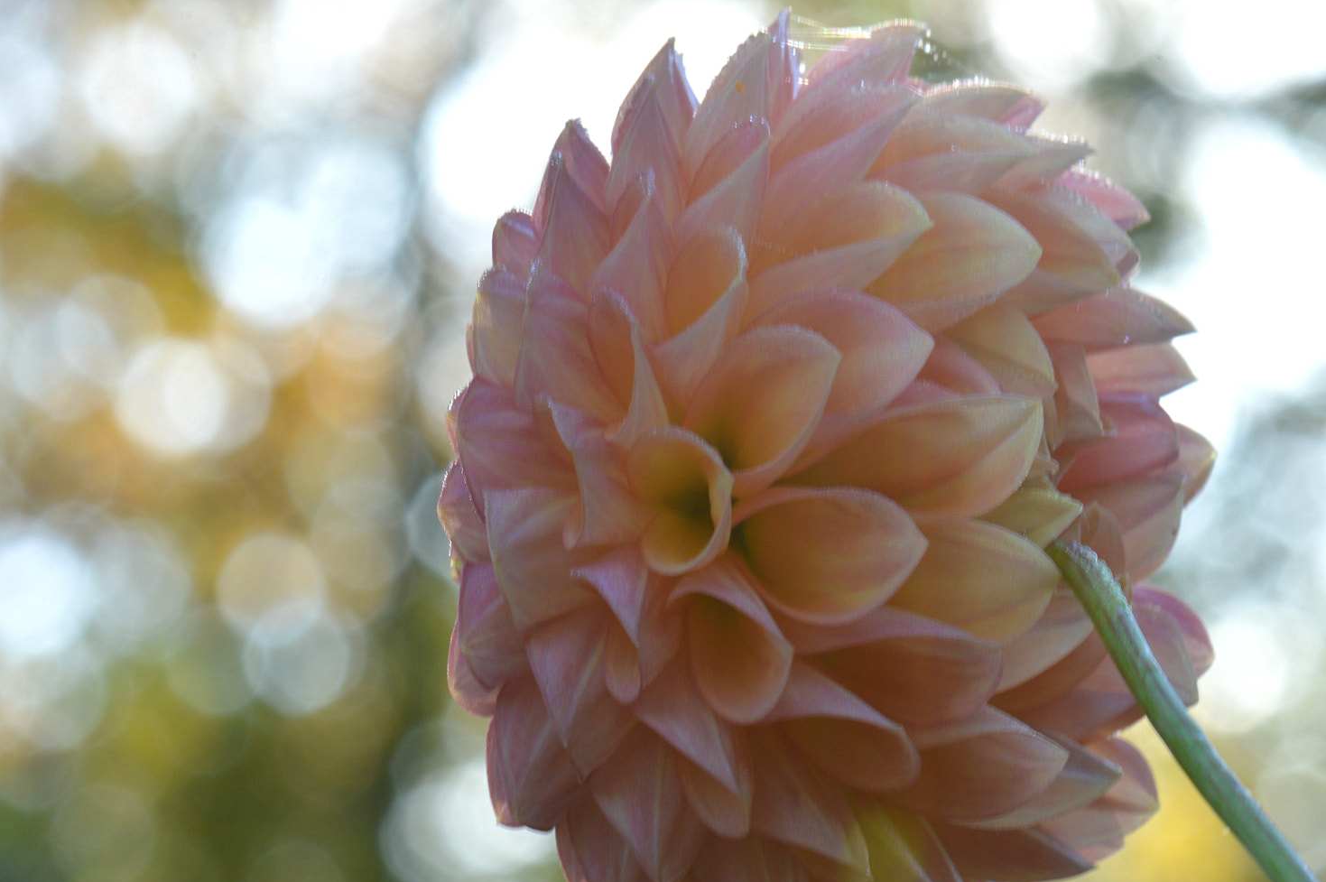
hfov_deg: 11.6
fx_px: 6540
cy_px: 483
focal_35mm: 178
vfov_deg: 7.7
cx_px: 880
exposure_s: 1/25
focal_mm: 85
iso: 100
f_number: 13
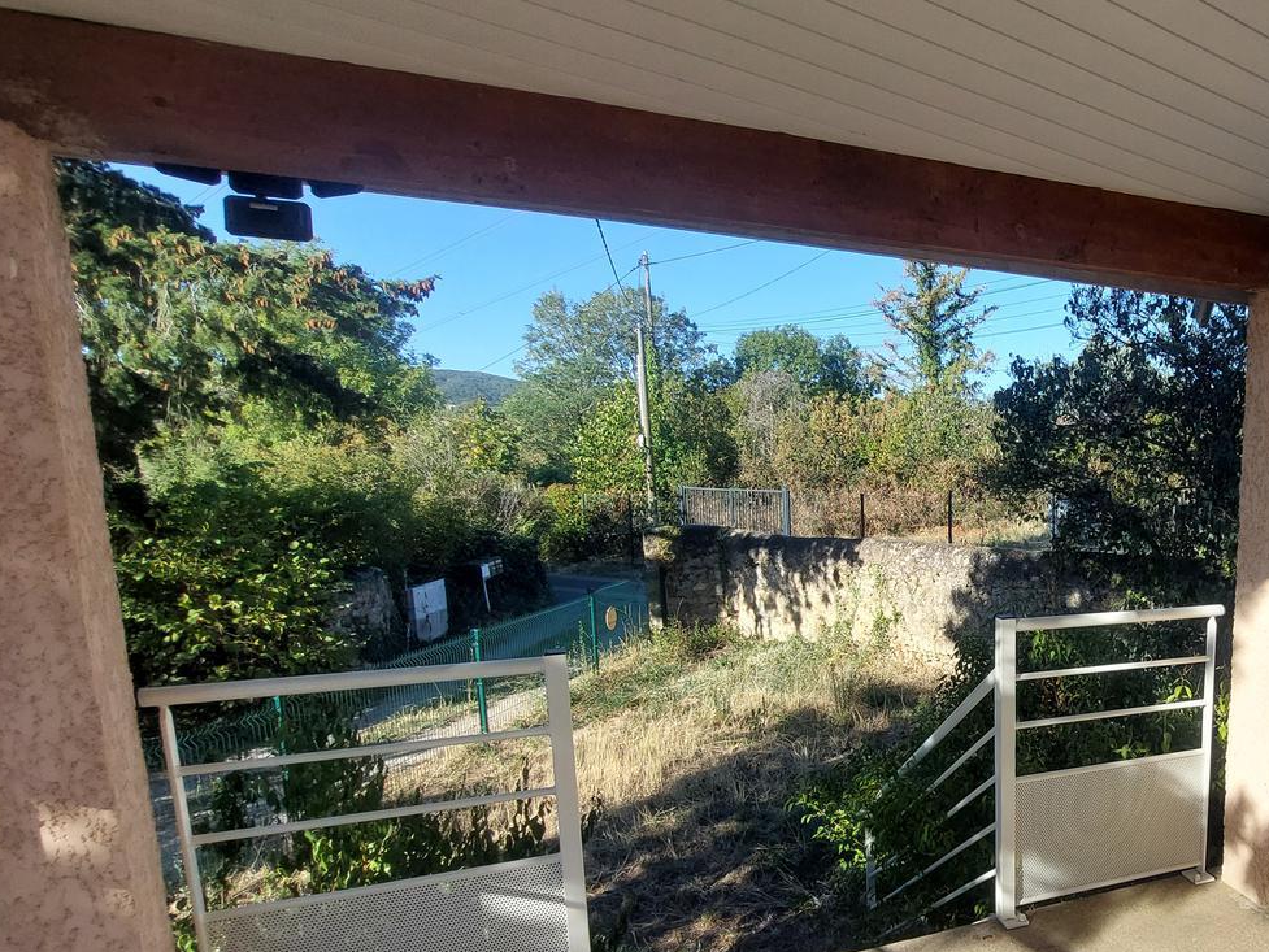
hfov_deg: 66.6
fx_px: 843
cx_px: 1027
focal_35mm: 23
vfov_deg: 57.9
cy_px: 613
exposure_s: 1/873
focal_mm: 1.74
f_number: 2.2
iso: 50
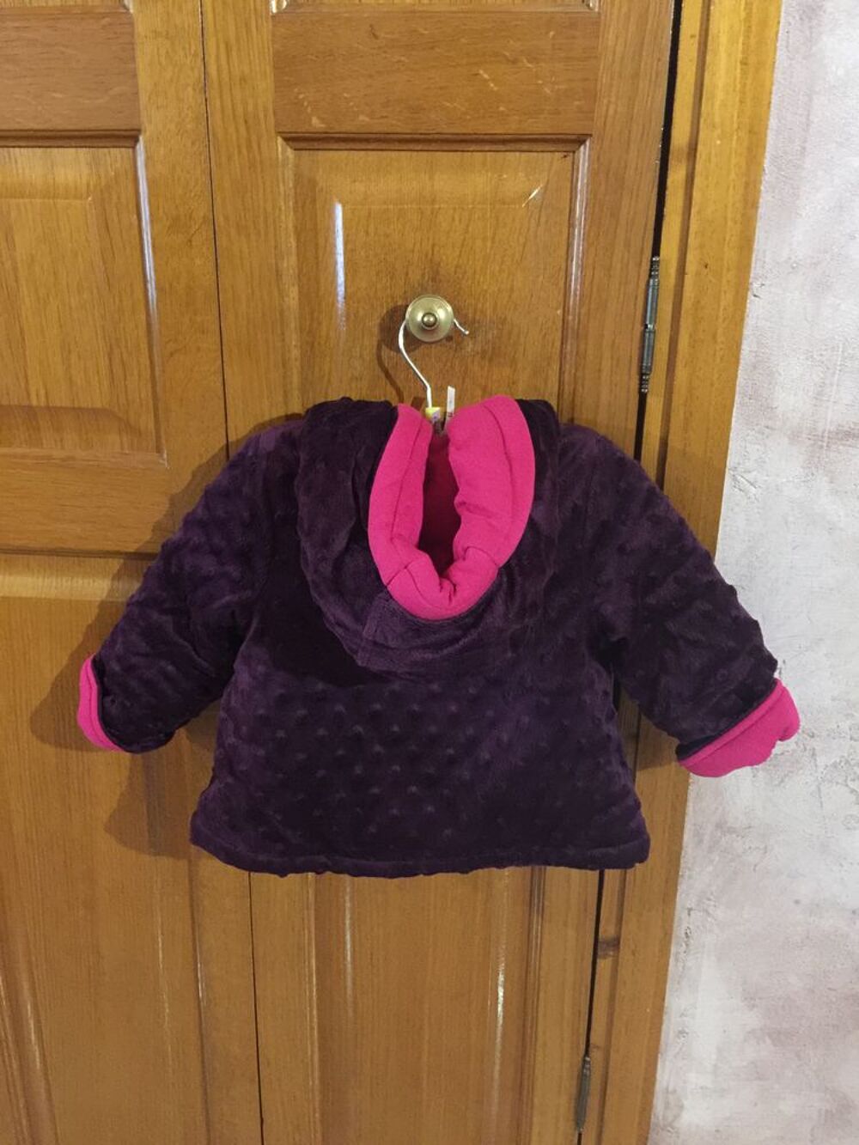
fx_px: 959
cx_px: 430
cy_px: 572
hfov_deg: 48.2
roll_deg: +0.1
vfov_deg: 61.7
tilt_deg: -20.3
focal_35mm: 29
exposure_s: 1/8
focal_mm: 4.15
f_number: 2.2
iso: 200
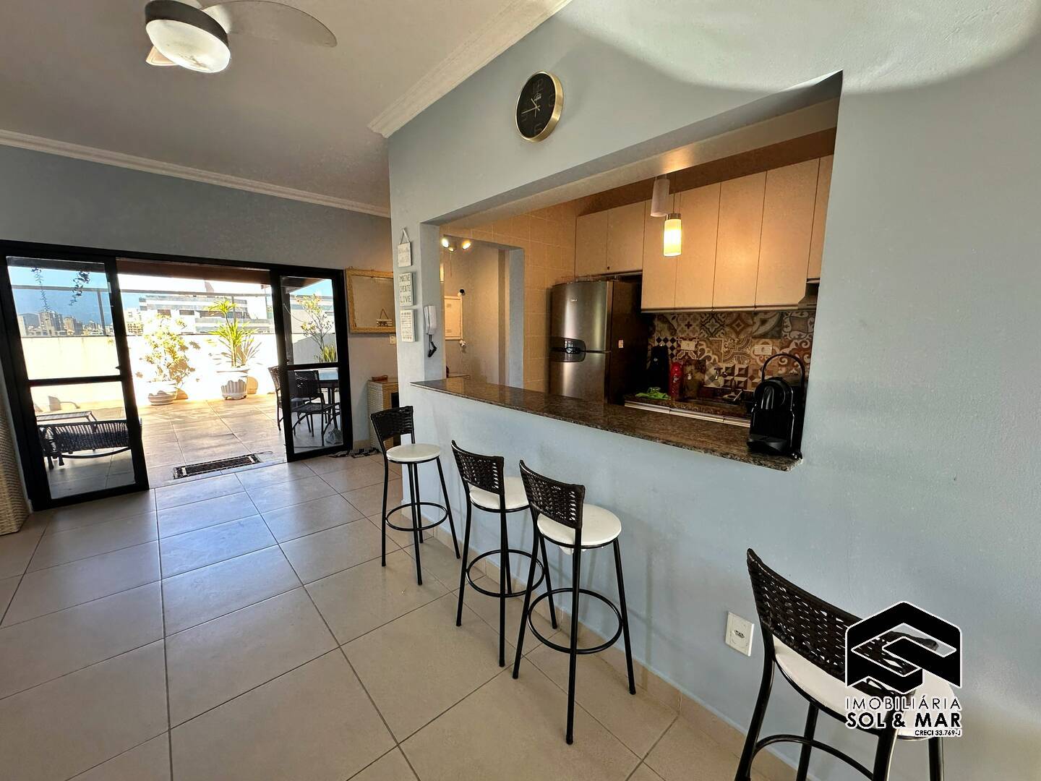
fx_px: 421
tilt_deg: -9.0
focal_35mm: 14
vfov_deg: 85.7
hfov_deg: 102.1
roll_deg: -0.1
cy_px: 390
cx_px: 520
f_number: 2.2
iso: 50
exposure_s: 1/120
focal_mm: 2.22
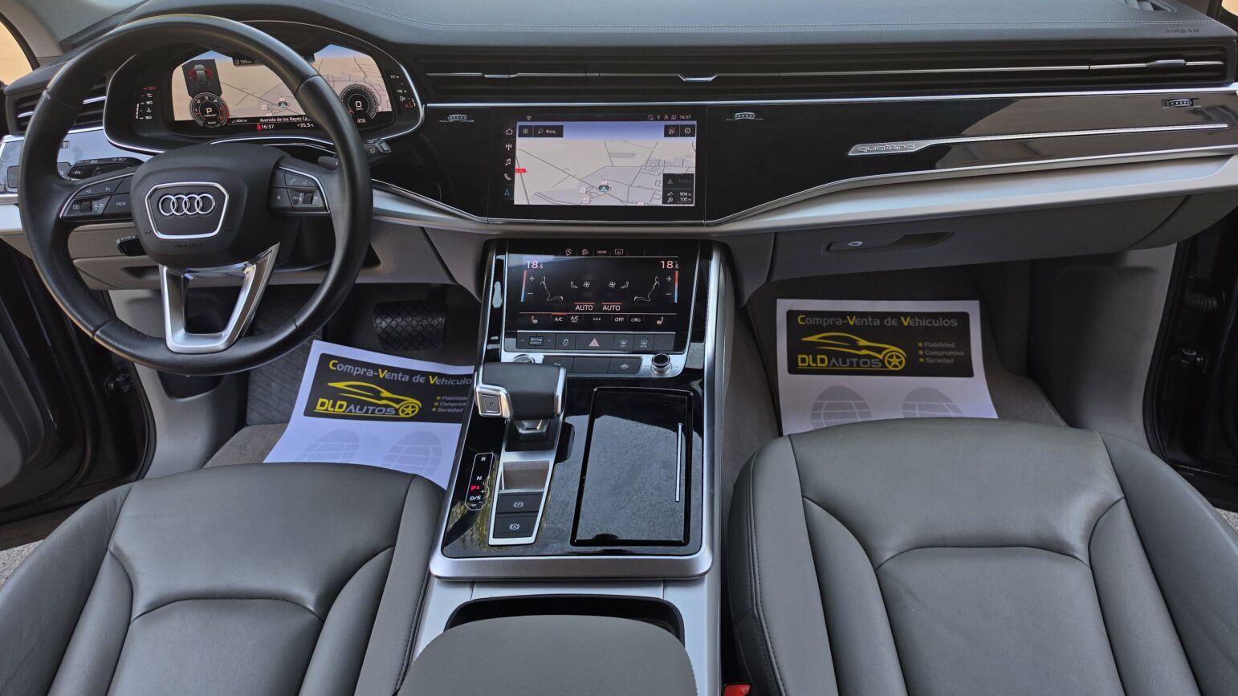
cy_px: 234
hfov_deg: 71.9
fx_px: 853
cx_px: 629
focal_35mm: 26
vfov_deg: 43.8
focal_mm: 6.5
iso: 64
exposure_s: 1/1751
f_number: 1.4
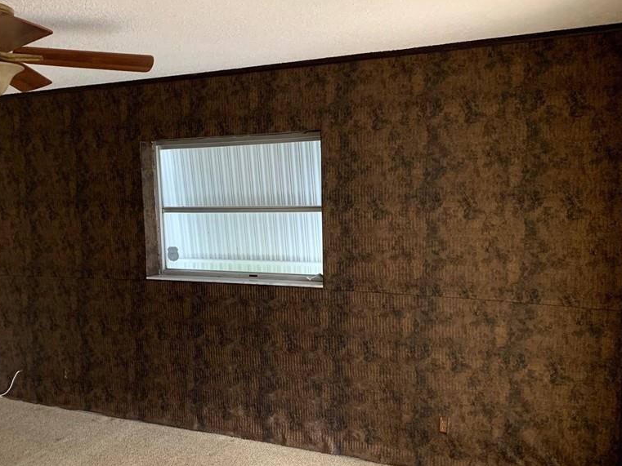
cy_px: 260
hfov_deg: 52.4
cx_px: 262
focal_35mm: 35
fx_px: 629
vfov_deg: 40.7
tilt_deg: -8.6
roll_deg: +1.9
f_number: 1.8
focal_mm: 4.25
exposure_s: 1/39
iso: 400
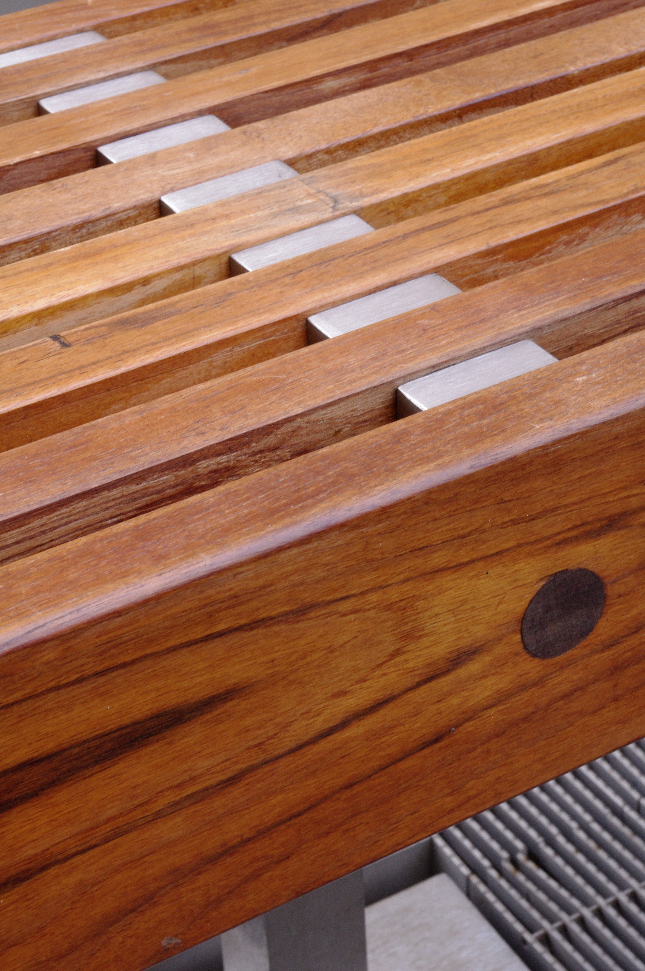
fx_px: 2209
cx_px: 322
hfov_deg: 16.6
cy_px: 486
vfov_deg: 24.8
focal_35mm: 82
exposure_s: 1/25
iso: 800
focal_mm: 55
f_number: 16
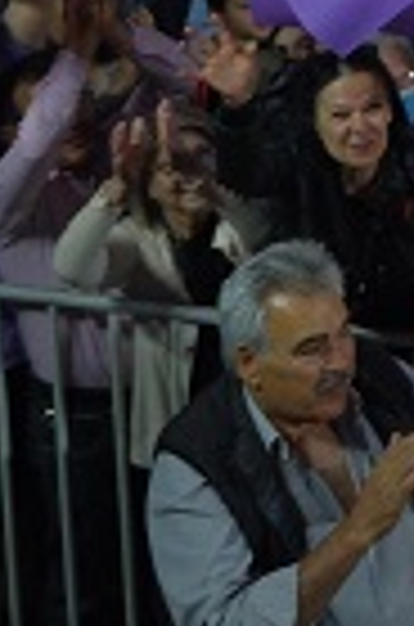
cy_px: -430
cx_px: 981
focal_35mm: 124
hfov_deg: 9.8
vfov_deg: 14.8
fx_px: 2150
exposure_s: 1/250
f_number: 1.4
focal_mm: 13
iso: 400
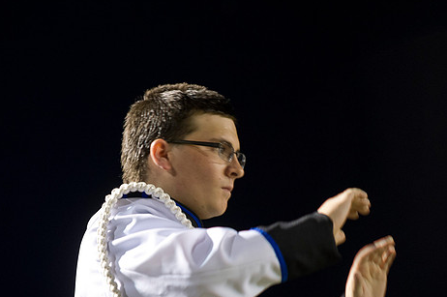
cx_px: 168
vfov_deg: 6.8
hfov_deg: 10.2
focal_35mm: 201
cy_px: 142
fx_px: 2493
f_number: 3.2
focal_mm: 160
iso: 3200
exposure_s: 1/125
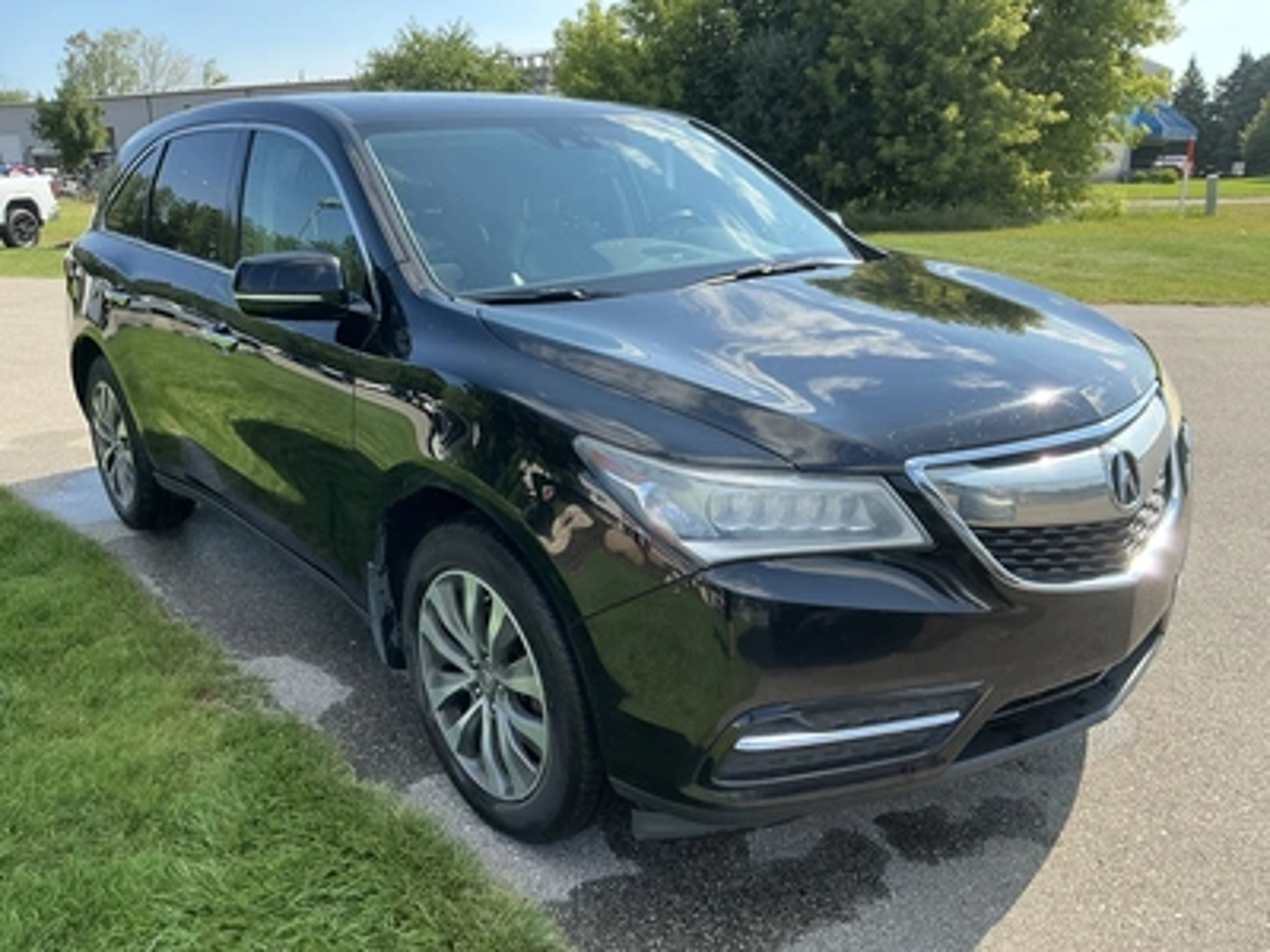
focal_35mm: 28
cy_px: 476
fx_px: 1027
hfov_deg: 63.4
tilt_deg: -16.4
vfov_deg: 49.7
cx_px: 635
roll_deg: +0.2
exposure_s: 1/650
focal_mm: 3
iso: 25
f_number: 1.8
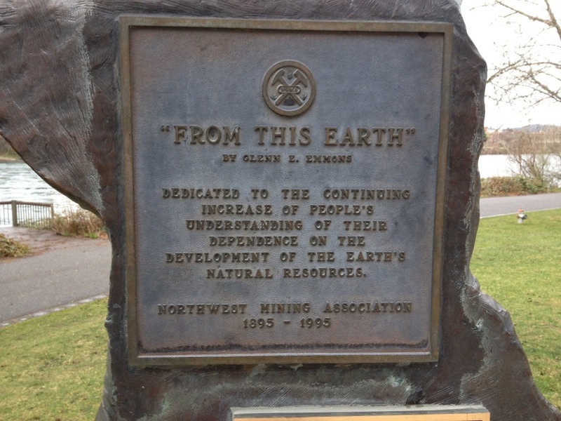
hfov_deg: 52.6
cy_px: 210
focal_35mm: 35
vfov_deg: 40.7
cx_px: 280
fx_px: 567
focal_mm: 4.3
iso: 100
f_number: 2.4
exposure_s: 1/20
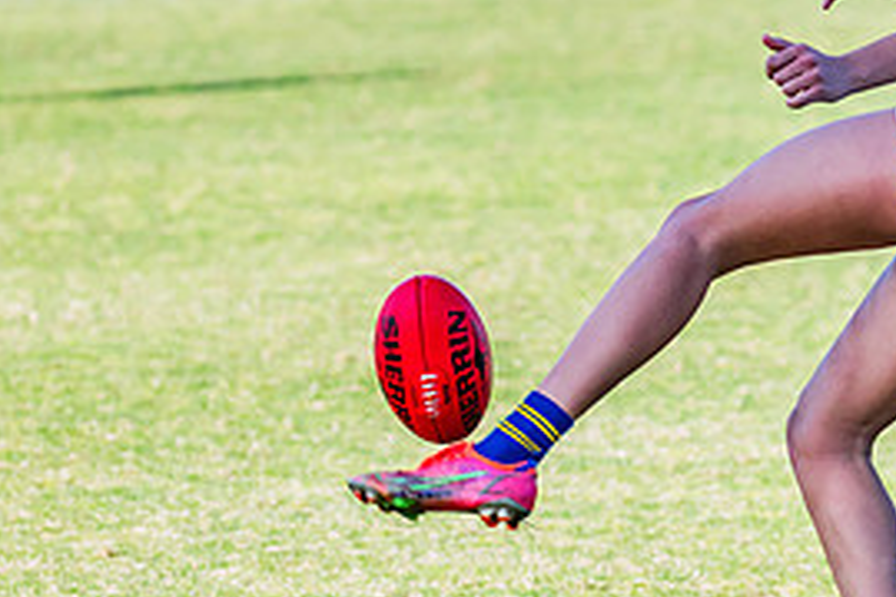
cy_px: 238
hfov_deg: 5.4
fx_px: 9532
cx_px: 832
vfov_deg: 3.6
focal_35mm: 383
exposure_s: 1/1600
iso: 800
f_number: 5.6
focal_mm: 170
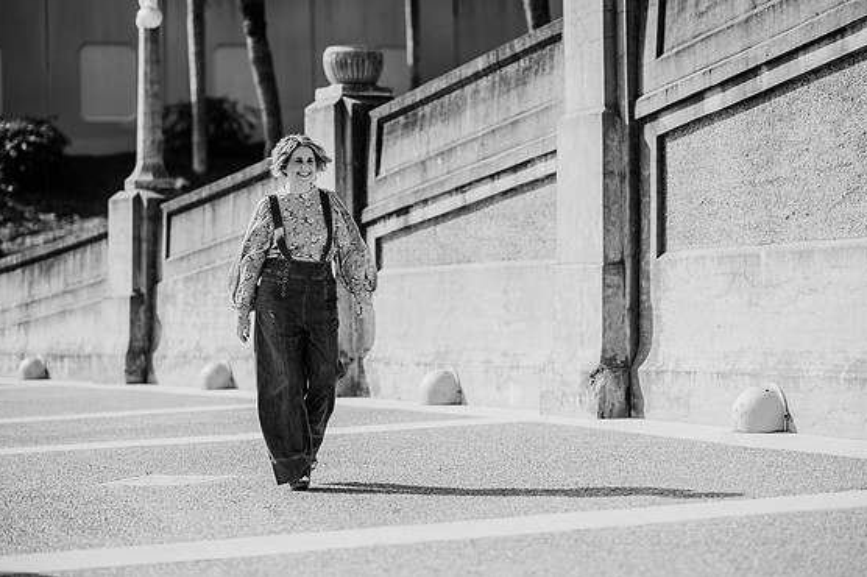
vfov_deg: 14.4
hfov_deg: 21.5
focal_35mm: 95
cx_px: 447
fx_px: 2286
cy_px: 276
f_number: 2
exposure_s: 1/2500
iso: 100
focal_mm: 85
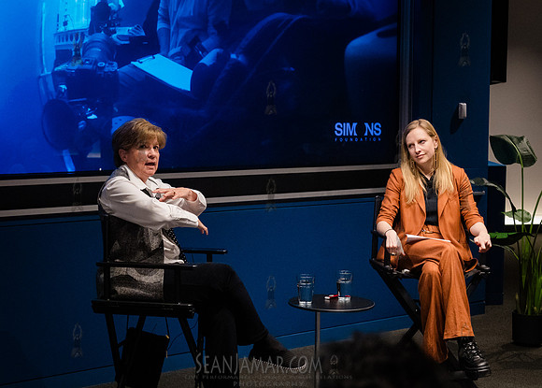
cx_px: 207
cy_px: 165
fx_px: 902
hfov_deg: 33.3
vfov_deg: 24.2
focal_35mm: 59
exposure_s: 1/160
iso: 8000
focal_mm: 47
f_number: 4
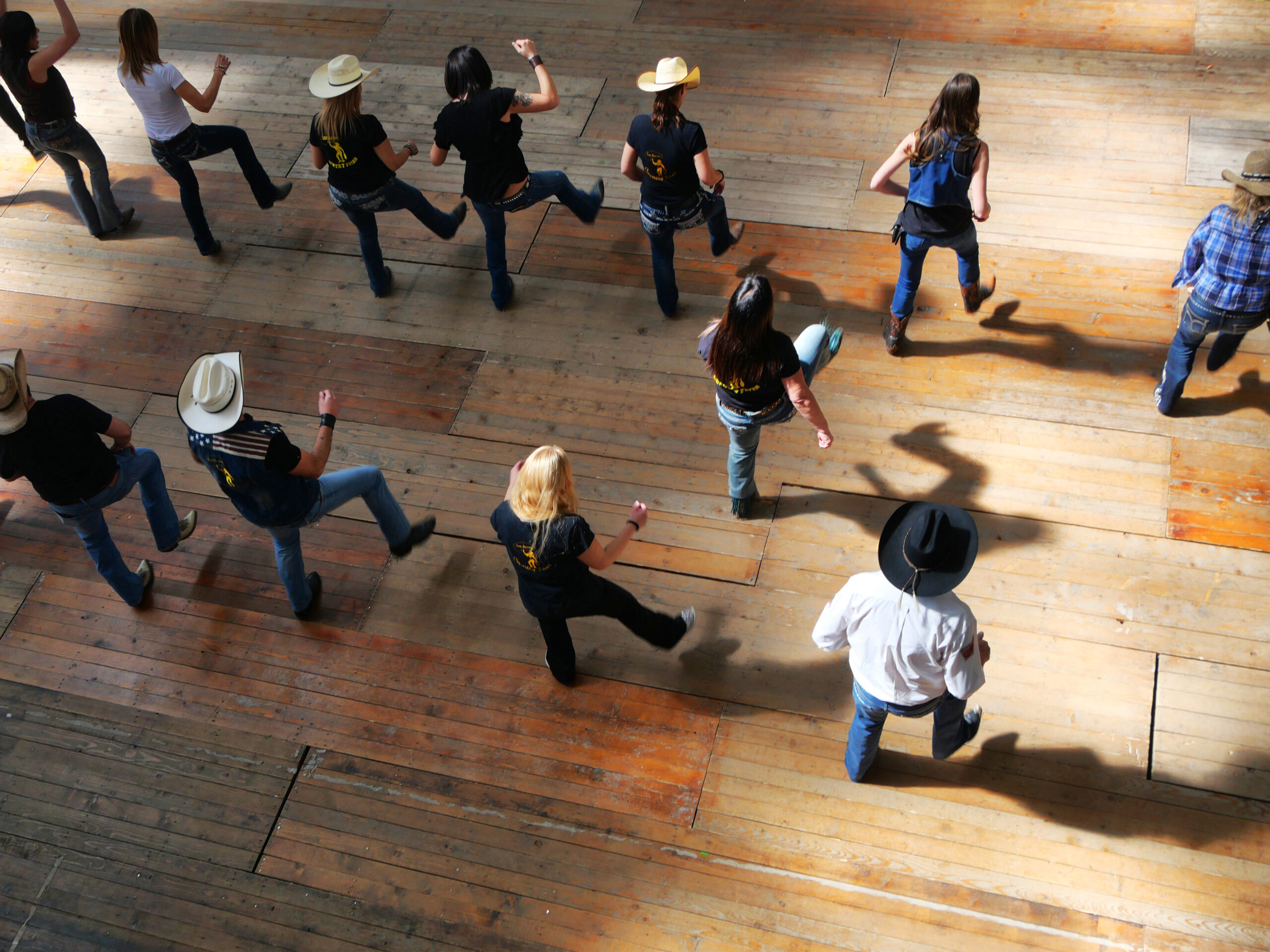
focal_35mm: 34
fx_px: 1247
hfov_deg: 54.0
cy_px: 476
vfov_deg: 41.8
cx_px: 635
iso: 200
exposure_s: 1/80
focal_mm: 17
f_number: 5.4
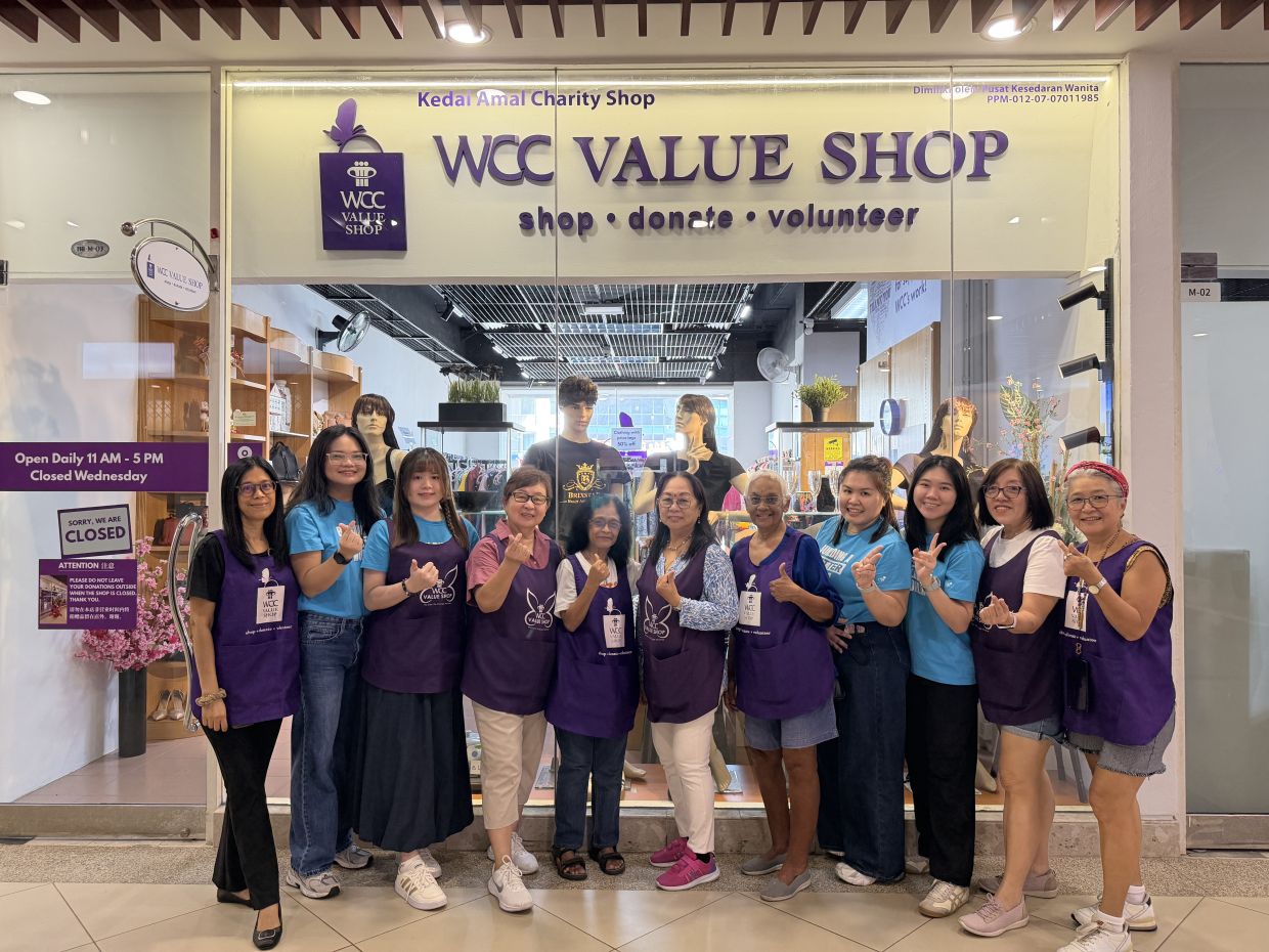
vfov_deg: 56.8
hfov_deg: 71.6
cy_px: 476
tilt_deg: +1.3
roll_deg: +0.3
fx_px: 880
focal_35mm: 24
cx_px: 634
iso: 250
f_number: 1.78
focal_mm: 6.76
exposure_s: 1/100
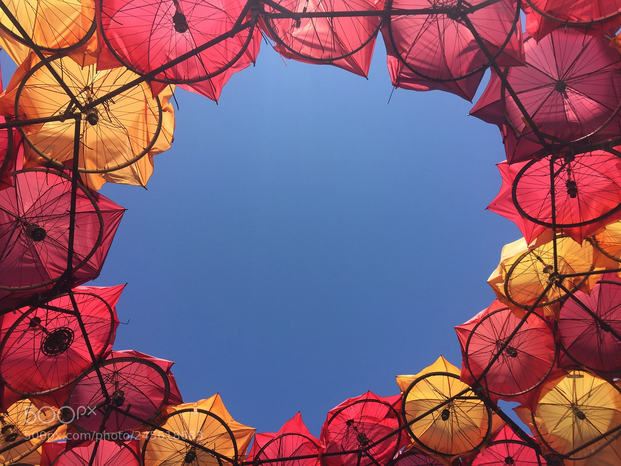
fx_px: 520
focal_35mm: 29
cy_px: 233
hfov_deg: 61.7
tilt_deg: +57.3
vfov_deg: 48.2
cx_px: 310
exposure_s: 1/1883
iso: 32
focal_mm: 4.15
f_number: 2.2
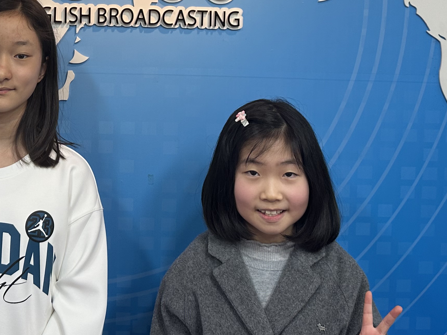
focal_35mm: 56
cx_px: 134
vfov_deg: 24.7
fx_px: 723
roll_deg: -1.4
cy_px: -11
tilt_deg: -1.0
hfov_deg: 33.9
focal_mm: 6.86
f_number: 1.78
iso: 125
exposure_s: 1/120
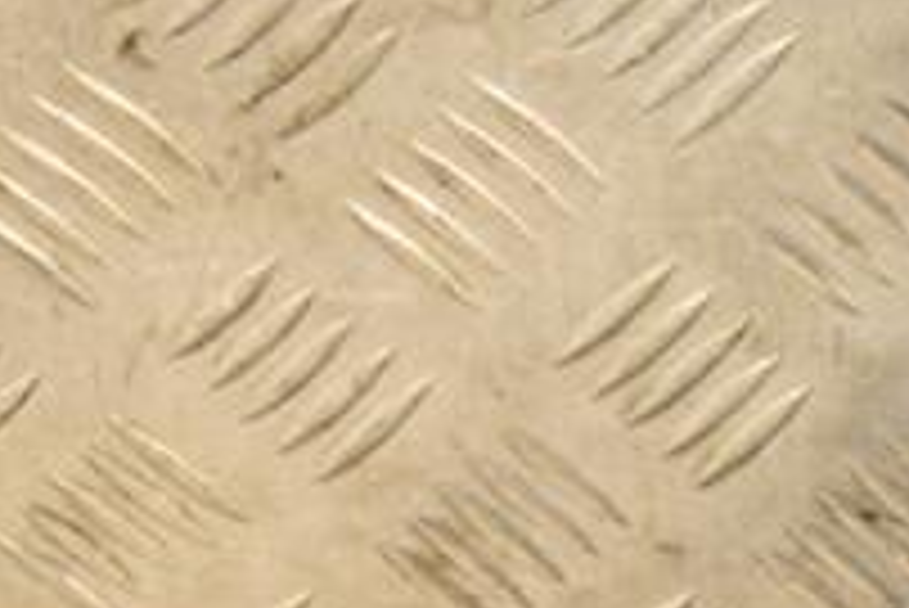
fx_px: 6519
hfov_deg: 7.9
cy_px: 739
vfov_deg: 5.3
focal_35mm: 258
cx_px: 1120
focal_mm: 58
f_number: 5
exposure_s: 1/160
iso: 800
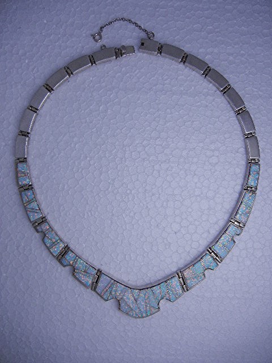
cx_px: 136
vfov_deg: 60.0
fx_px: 314
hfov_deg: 46.8
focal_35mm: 30
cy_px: 182
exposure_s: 1/30
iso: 160
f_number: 7
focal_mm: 5.4
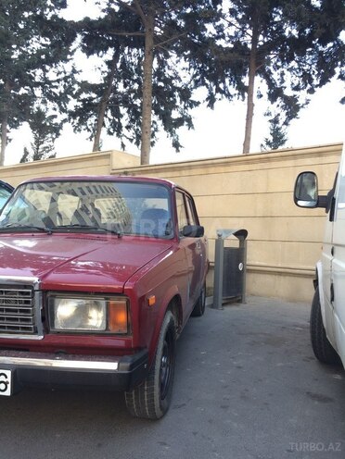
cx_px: 172
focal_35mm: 29
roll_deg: +1.1
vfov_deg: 61.7
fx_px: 385
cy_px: 230
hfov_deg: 48.2
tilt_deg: -2.6
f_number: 2.2
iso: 40
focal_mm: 4.15
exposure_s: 1/50
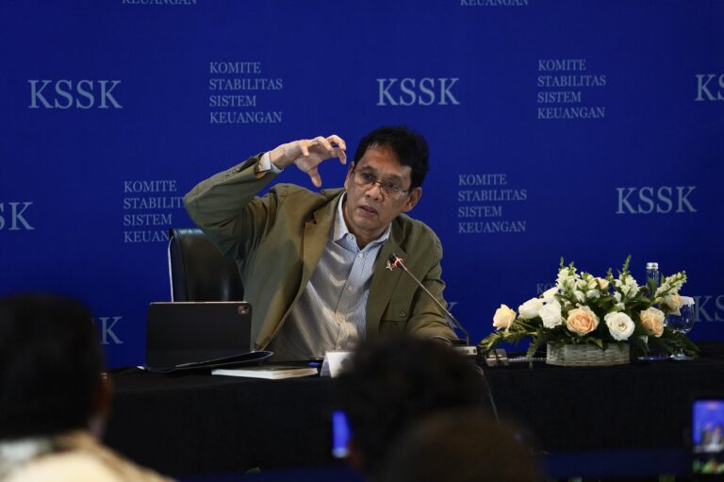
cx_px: 362
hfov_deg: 10.3
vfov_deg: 6.9
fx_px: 4019
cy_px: 241
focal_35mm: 200
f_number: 4
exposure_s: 1/200
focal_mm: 200
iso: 5000
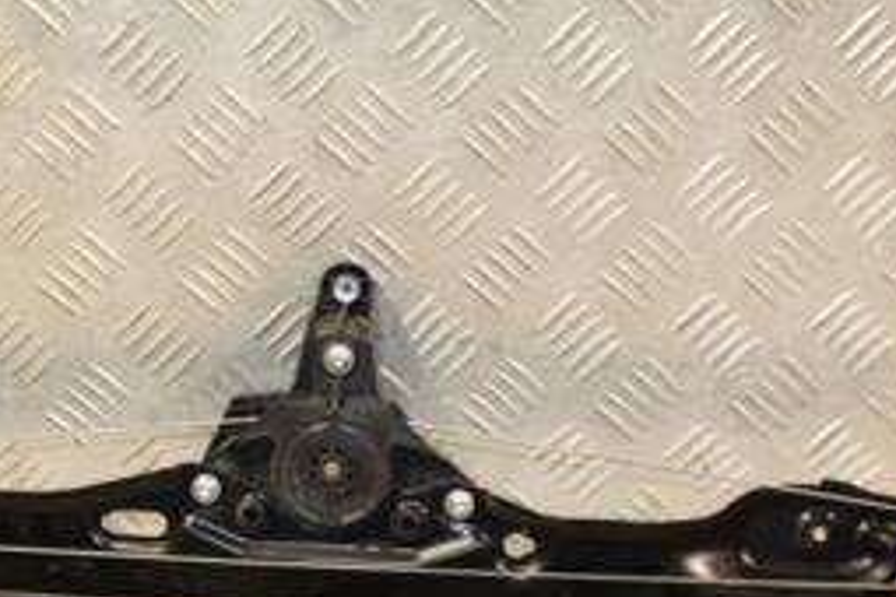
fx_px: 2464
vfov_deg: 13.8
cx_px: 422
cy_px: 442
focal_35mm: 99
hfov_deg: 20.6
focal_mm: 28
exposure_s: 1/200
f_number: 6.3
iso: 800
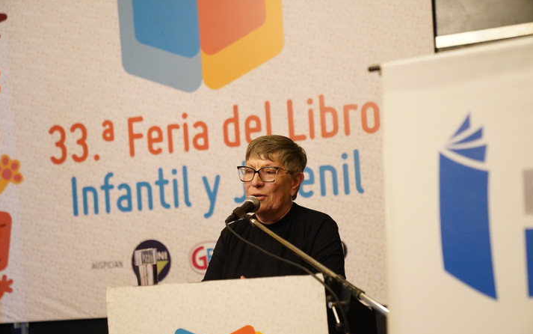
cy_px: 171
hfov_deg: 28.6
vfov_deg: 18.1
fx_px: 1046
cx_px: 267
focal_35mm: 72
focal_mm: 70
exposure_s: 1/200
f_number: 2.8
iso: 10000
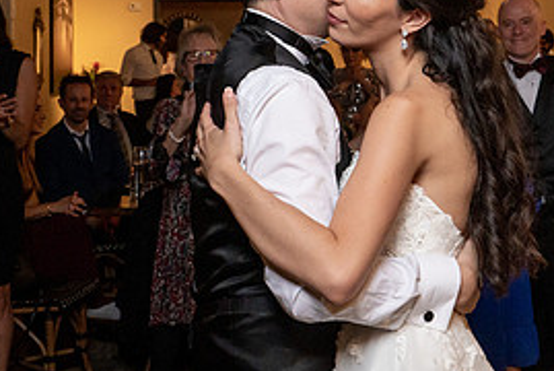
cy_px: 70
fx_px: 1155
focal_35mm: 75
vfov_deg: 18.1
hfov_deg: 26.8
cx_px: 369
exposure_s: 1/200
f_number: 5.6
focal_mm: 30
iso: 2000
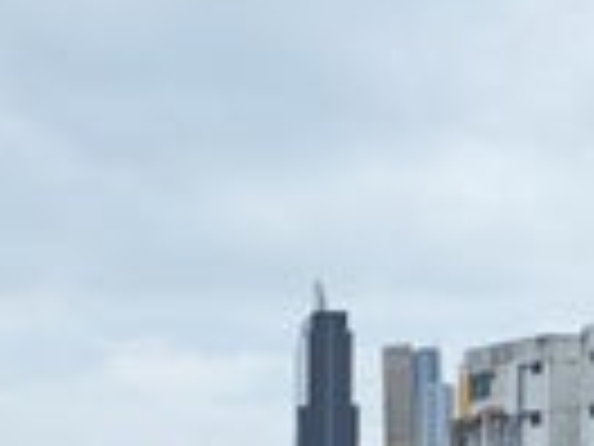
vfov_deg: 11.7
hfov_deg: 16.7
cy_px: 842
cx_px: 32
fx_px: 1991
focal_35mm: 116
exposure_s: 1/718
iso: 50
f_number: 1.8
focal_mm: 5.23
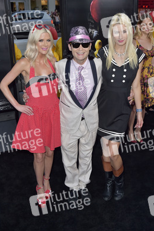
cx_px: 77
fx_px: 263
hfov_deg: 32.6
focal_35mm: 41
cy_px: 113
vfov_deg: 47.4
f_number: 6.3
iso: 640
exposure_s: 1/250
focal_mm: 40
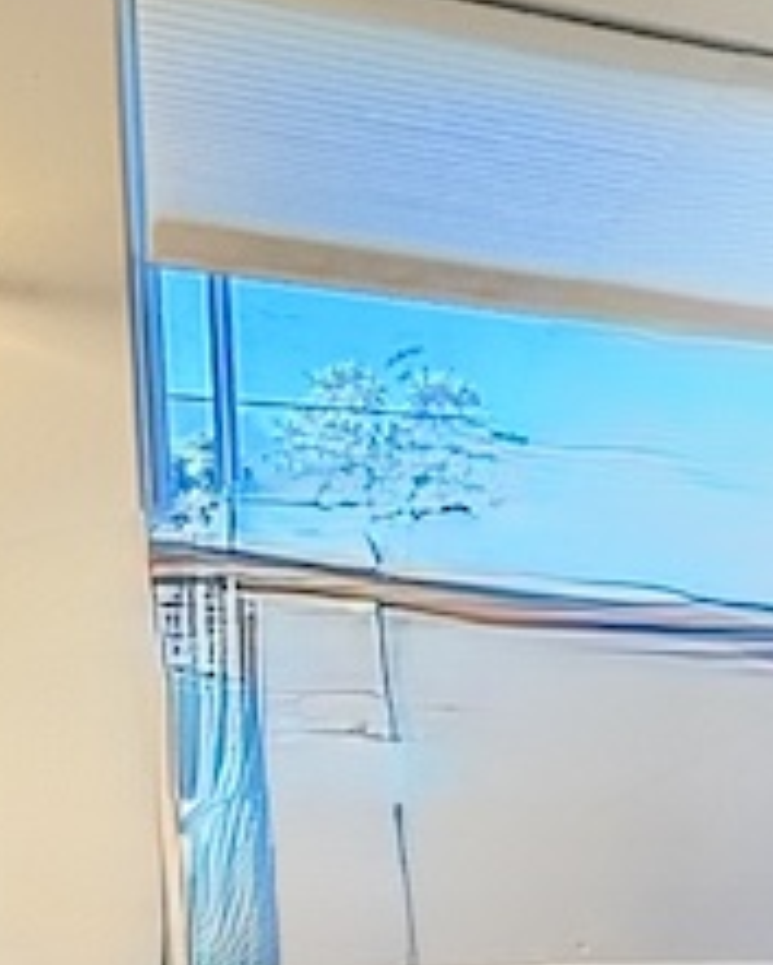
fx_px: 2258
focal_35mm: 79
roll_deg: -3.3
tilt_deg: -10.2
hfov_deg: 16.3
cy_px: 1188
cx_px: 1402
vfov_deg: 22.1
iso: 125
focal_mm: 2.22
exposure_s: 1/120
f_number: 2.2
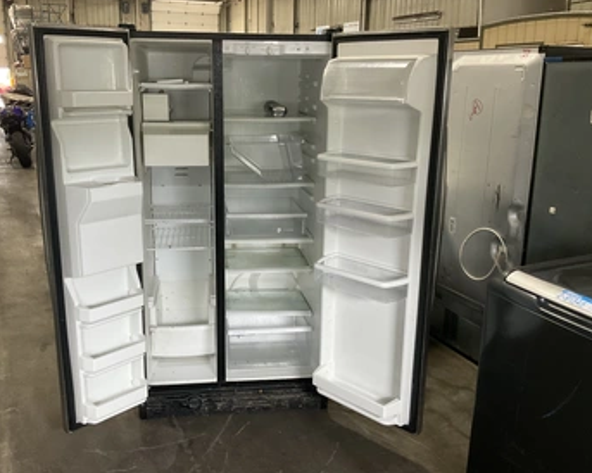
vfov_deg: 44.5
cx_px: 259
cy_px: 224
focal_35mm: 33
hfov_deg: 54.1
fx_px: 578
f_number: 1.8
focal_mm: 3
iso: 160
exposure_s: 1/60
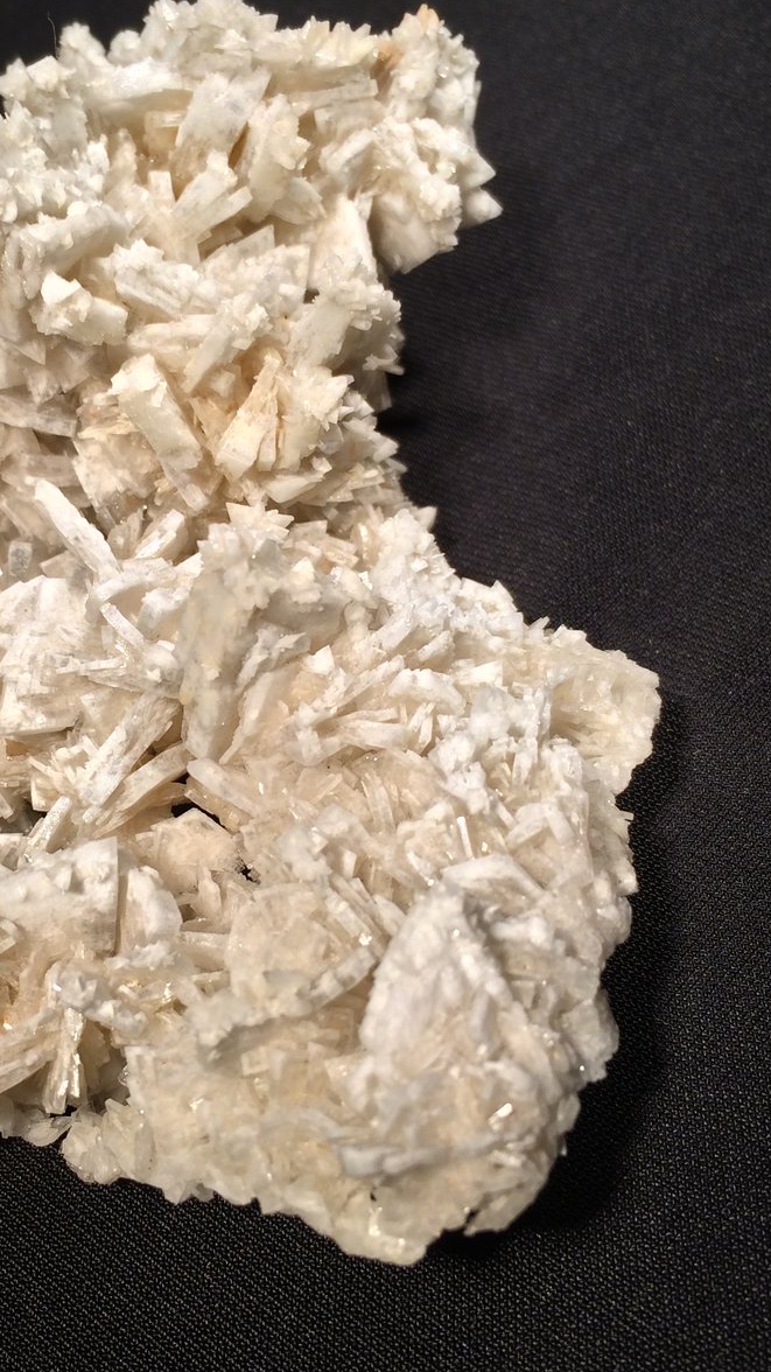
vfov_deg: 47.3
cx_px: 196
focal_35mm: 43
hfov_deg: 27.3
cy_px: 649
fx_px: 1564
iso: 32
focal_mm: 4.15
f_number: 2.2
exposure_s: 1/175
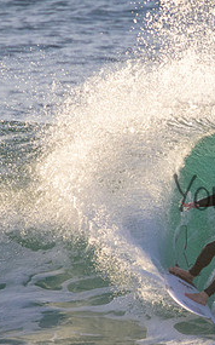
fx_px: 17212
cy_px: 206
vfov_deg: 1.1
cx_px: 262
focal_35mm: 1835
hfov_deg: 0.7
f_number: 11
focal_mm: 800
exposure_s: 1/1600
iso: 1600
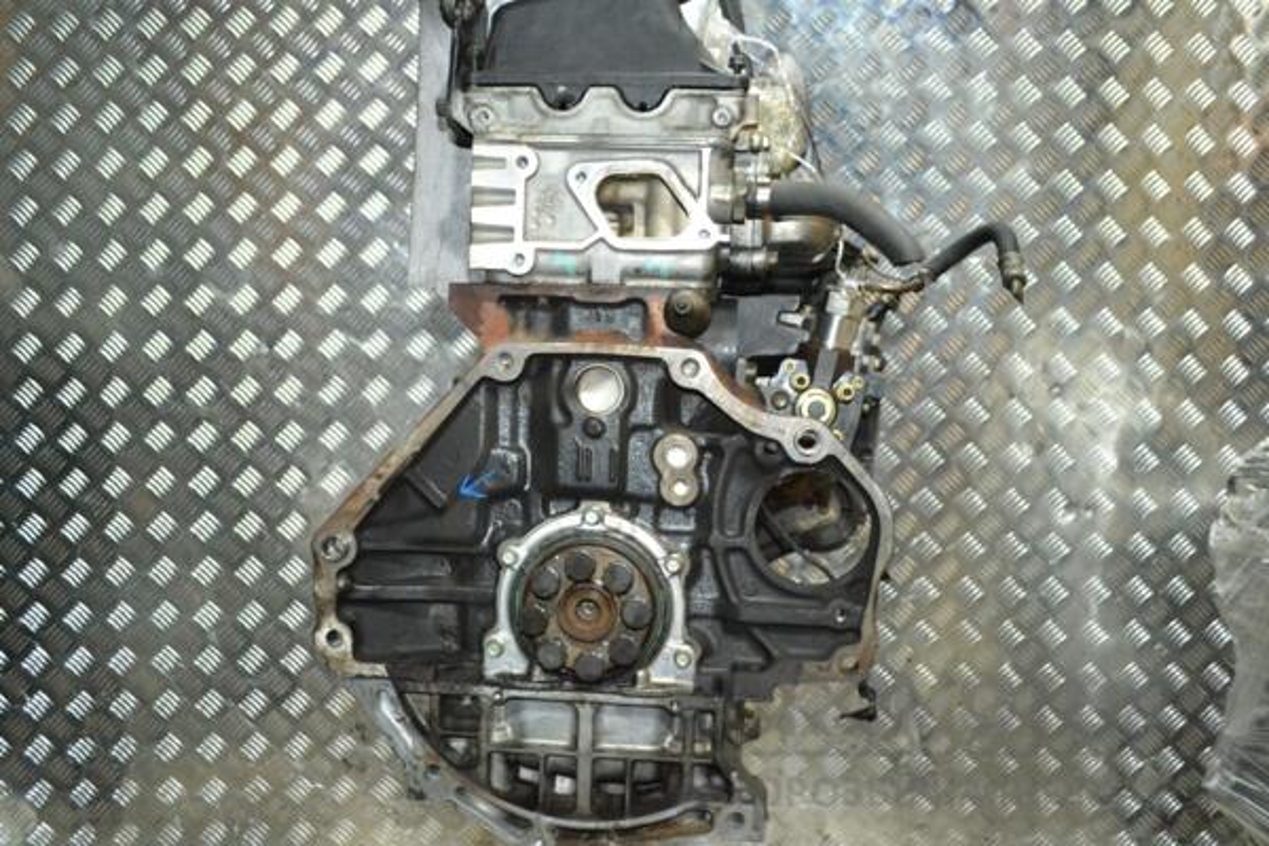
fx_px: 1163
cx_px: 634
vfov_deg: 40.0
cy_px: 423
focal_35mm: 33
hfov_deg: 57.2
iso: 2000
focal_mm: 22
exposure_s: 1/60
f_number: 3.8
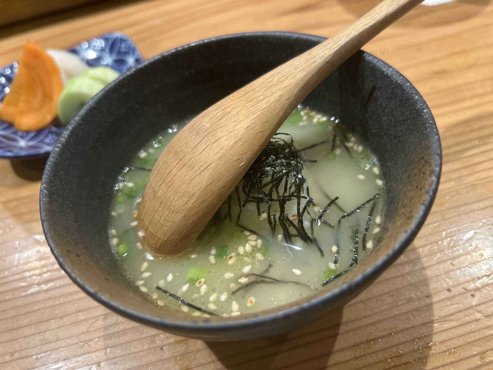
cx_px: 246
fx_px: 370
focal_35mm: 26
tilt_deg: -50.0
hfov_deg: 67.3
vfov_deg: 53.1
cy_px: 185
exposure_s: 1/50
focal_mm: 5.7
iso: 200
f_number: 1.5
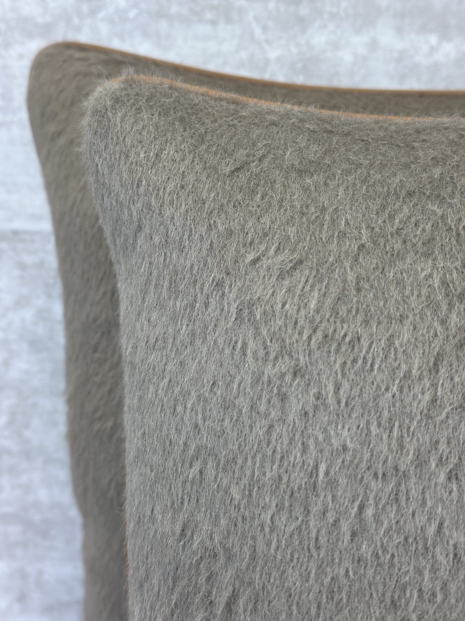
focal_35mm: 48
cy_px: 310
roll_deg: +0.0
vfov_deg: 39.7
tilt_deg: -16.5
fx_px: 860
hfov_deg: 30.3
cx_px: 232
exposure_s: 1/120
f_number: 1.78
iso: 80
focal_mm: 6.86
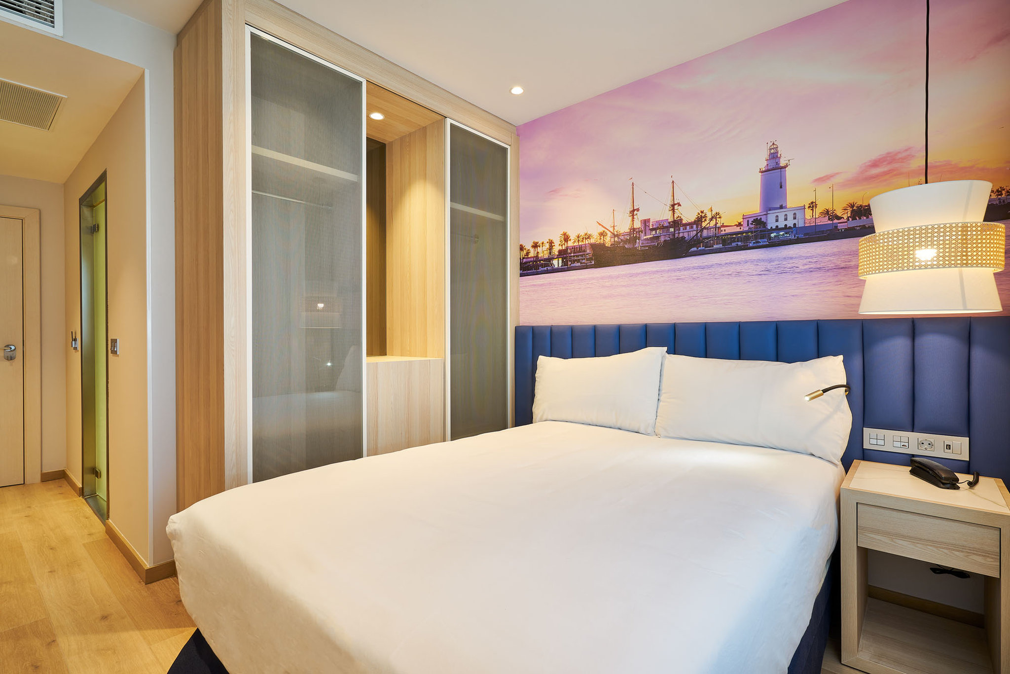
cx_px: 505
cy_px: 337
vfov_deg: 73.8
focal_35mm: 16
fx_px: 449
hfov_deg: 96.7
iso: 100
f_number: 11
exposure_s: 2.5
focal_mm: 16
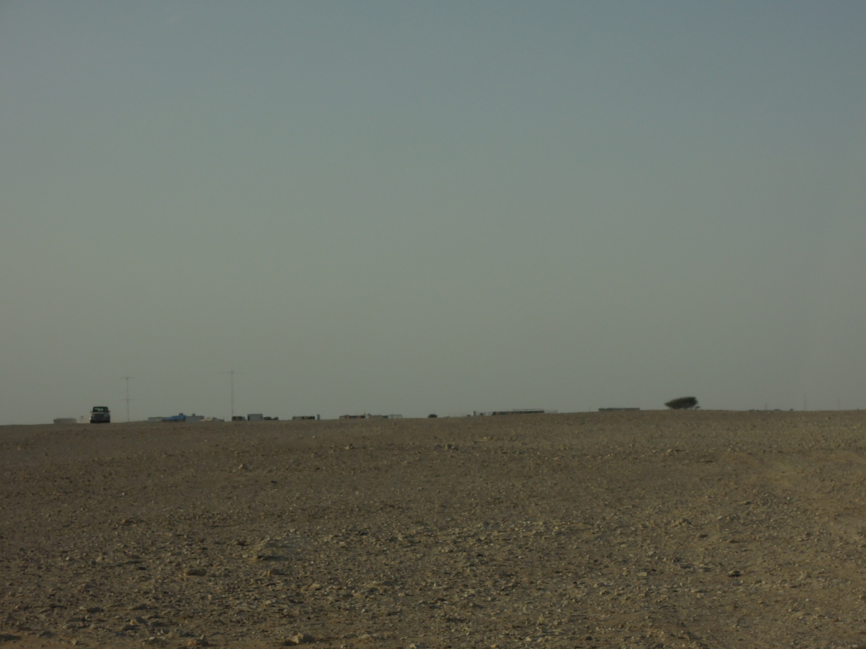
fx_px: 2502
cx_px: 433
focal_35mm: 100
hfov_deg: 19.6
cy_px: 324
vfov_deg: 14.8
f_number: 4.9
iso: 160
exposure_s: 1/1250
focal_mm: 17.9
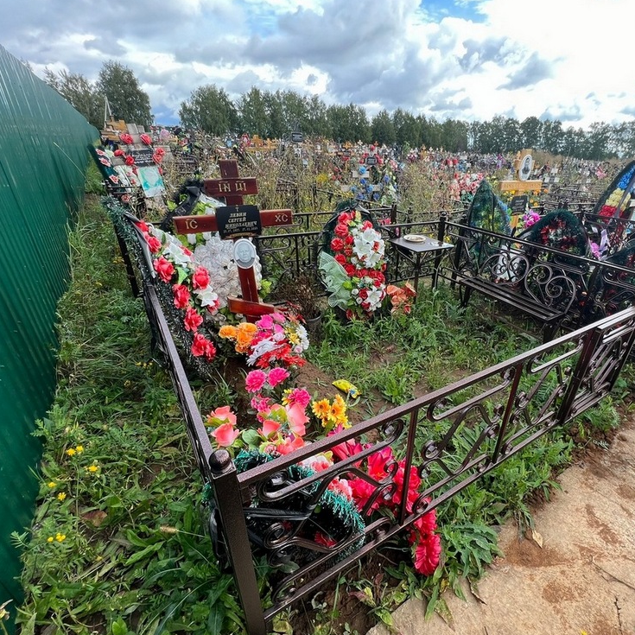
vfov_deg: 87.4
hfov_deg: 86.2
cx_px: 384
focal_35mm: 16
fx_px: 332
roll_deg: -1.9
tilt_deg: -23.3
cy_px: 326
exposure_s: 1/210
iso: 32
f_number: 1.8
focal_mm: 1.57
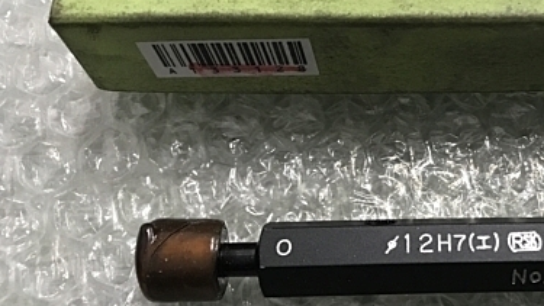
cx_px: 438
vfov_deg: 23.0
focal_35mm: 52
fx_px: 750
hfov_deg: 38.3
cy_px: 132
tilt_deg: -66.9
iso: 50
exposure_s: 1/15
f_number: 1.8
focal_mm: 3.99
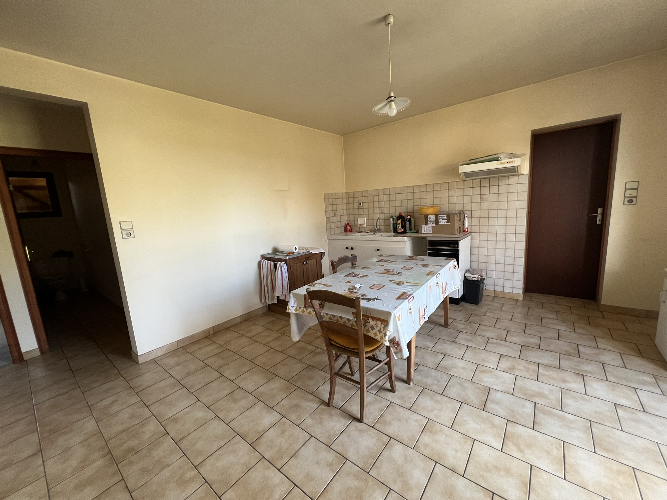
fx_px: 250
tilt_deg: -9.5
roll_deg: +4.4
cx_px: 334
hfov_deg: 106.2
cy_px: 250
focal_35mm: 13
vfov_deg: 89.9
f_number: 1.8
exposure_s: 1/99
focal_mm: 1.57
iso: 200
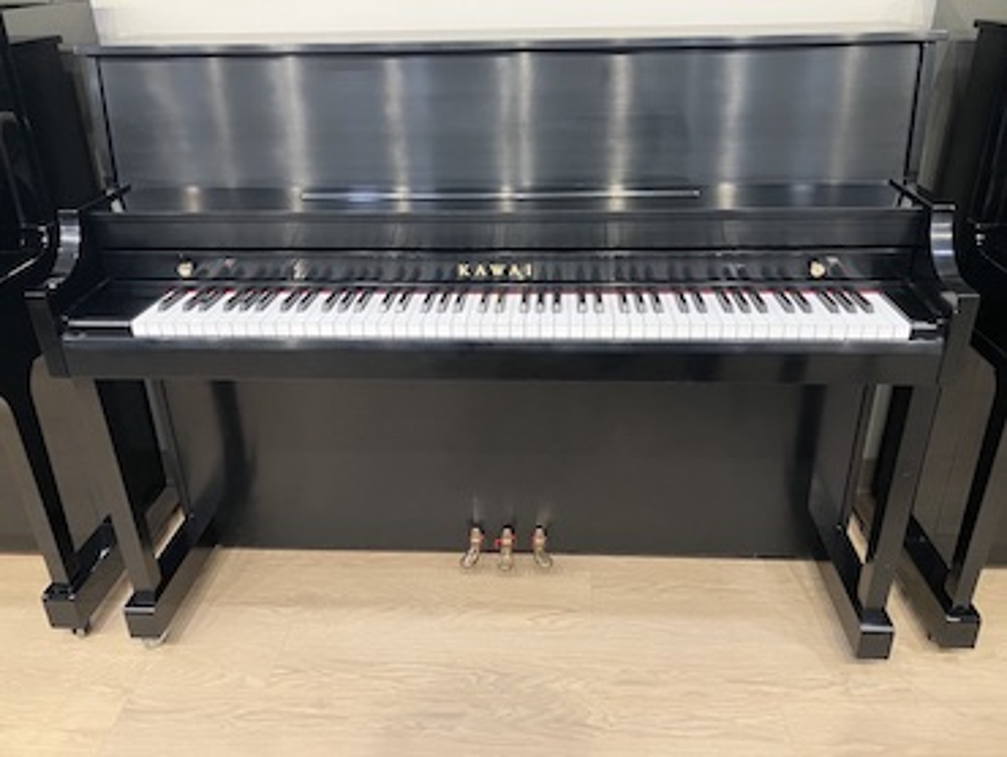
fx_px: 815
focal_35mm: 28
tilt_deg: -26.7
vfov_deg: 49.8
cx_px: 504
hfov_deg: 63.4
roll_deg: +2.0
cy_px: 378
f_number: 1.8
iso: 250
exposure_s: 1/60
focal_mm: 3.99
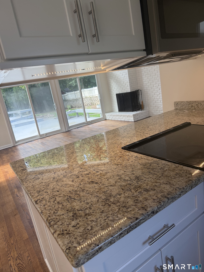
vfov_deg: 71.6
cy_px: 136
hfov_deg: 56.8
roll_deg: +9.3
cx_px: 102
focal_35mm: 24
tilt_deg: -14.0
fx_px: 189
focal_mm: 6.76
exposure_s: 1/179
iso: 125
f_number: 1.78
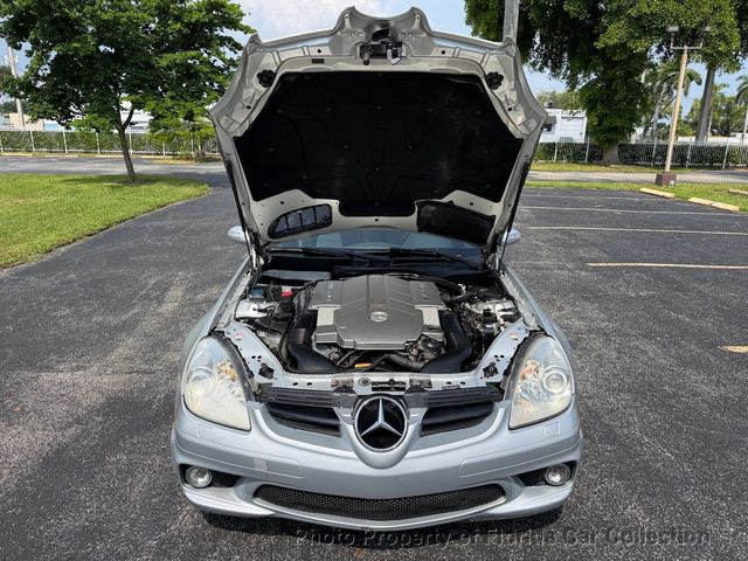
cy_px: 280
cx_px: 374
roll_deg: -1.1
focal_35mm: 24
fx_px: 519
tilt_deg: -15.2
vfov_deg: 56.8
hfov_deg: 71.6
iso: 80
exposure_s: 1/3759
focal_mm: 6.76
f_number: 1.78
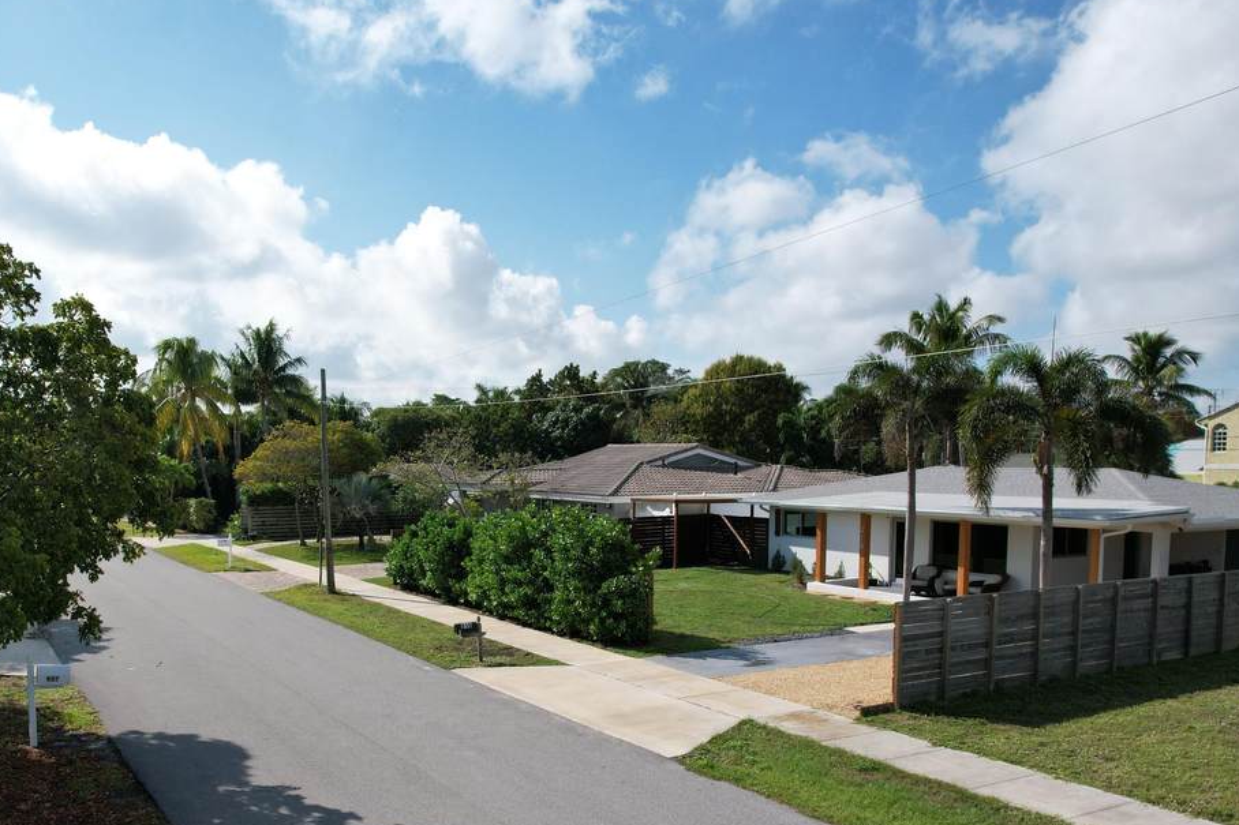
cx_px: 493
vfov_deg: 41.6
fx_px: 1067
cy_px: 565
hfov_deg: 59.8
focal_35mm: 31
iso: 110
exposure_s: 1/2500
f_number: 2.8
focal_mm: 8.38
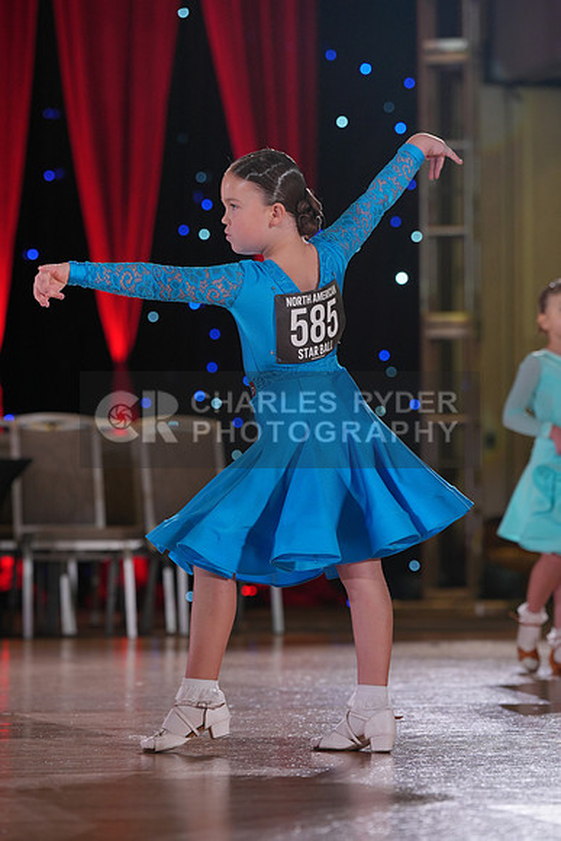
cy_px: 420
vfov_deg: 15.4
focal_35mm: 133
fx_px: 3107
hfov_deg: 10.3
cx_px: 280
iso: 800
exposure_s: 1/400
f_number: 4
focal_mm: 133
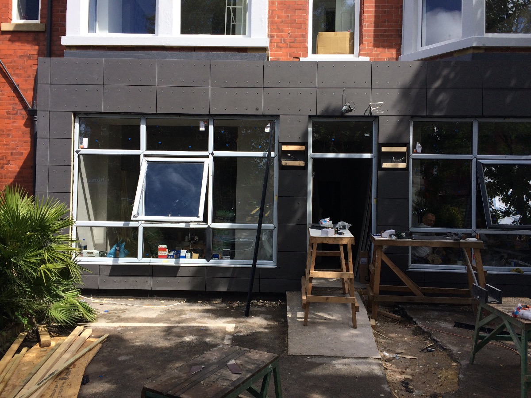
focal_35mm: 29
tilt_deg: +0.3
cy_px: 199
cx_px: 266
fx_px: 445
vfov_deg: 48.2
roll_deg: +0.4
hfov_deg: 61.7
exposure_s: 1/1244
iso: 32
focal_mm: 4.15
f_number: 2.2
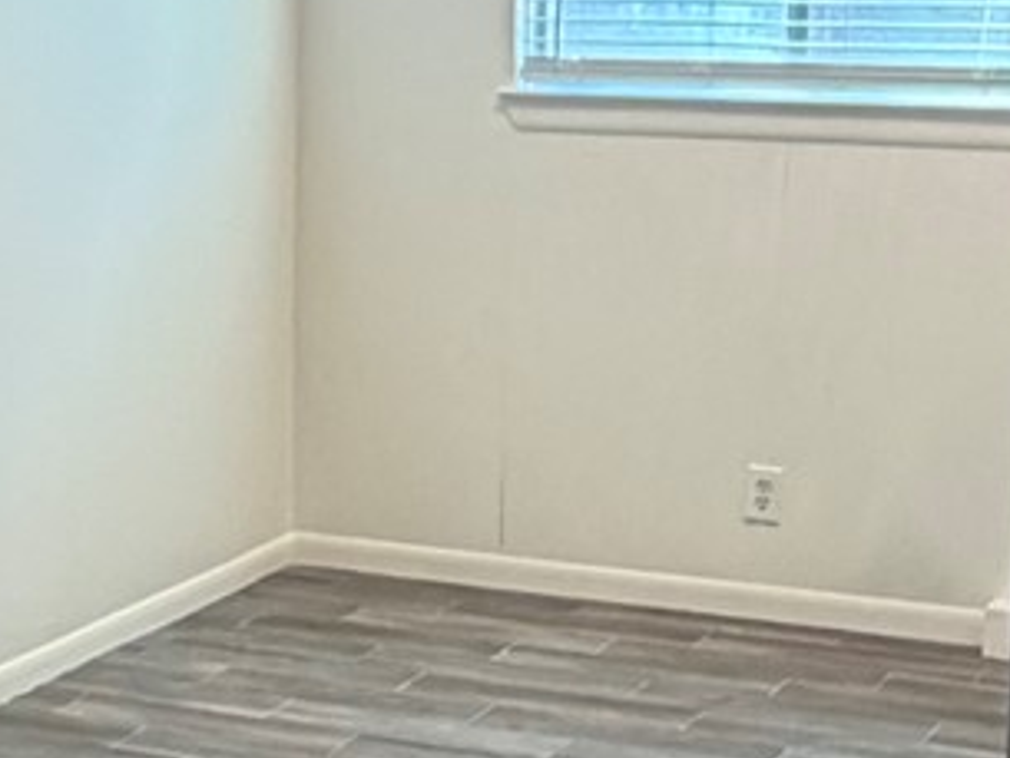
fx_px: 2744
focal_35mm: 94
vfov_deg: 15.7
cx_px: 199
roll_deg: +1.0
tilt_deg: -11.3
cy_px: 427
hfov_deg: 20.6
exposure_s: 1/120
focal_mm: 2.22
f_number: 2.2
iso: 320
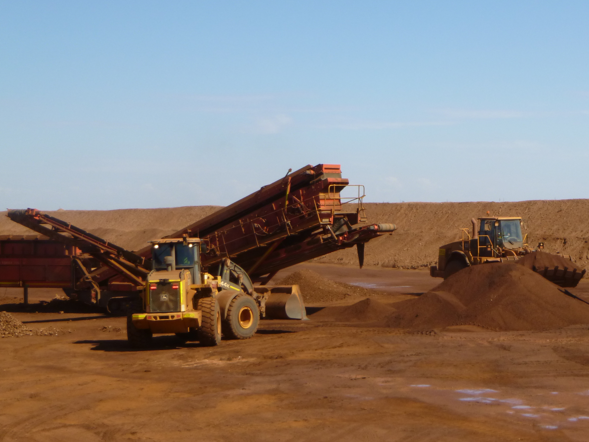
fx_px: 1531
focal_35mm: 90
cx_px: 490
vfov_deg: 16.4
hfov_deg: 21.4
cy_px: 201
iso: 100
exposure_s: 1/400
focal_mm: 9.7
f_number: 5
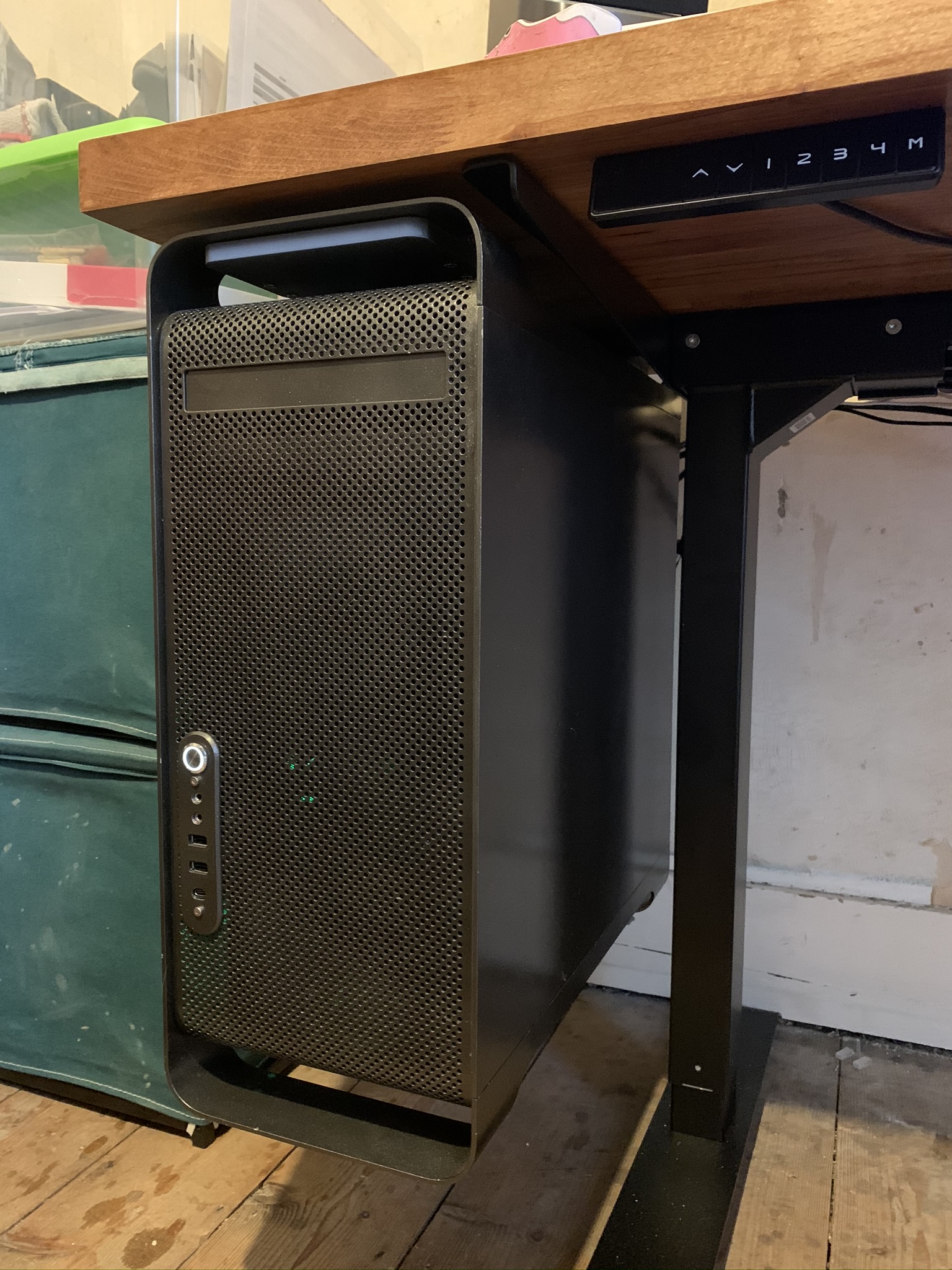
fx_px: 953
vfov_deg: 67.3
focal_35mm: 26
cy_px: 635
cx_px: 476
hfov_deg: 53.1
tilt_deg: -3.6
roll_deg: -1.3
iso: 640
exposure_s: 1/17
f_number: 1.8
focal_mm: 4.25
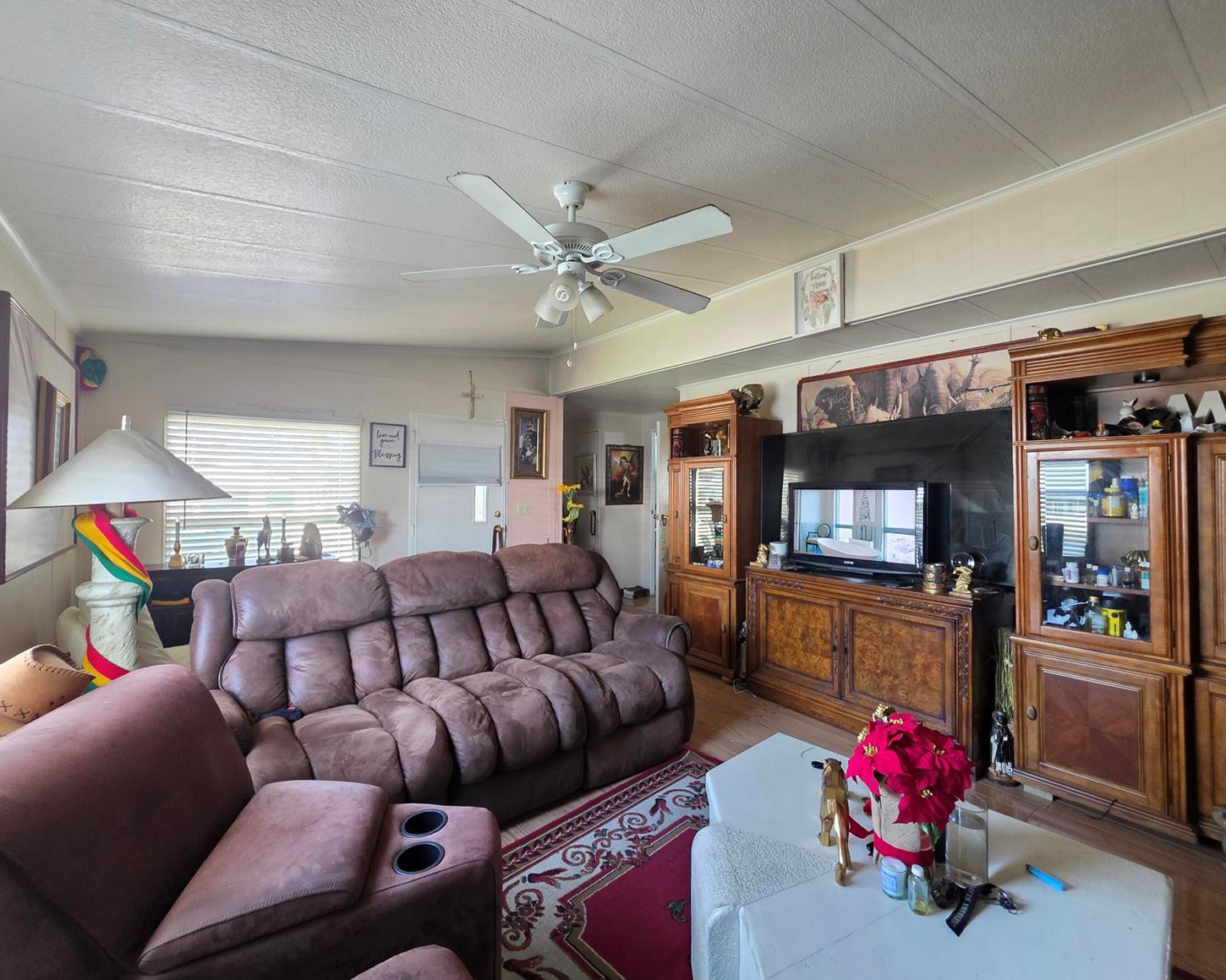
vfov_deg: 88.0
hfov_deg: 100.7
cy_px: 483
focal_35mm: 14
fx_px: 508
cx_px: 605
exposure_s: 1/62
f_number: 1.9
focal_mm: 2.2
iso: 500
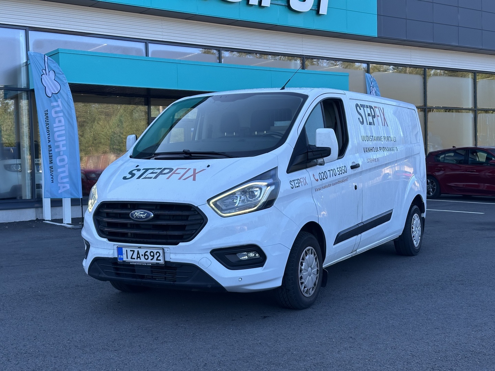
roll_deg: +1.1
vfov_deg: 30.3
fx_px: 686
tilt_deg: -1.8
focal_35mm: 48
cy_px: 186
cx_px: 248
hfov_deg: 39.7
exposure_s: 1/944
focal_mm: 6.86
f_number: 1.78
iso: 64
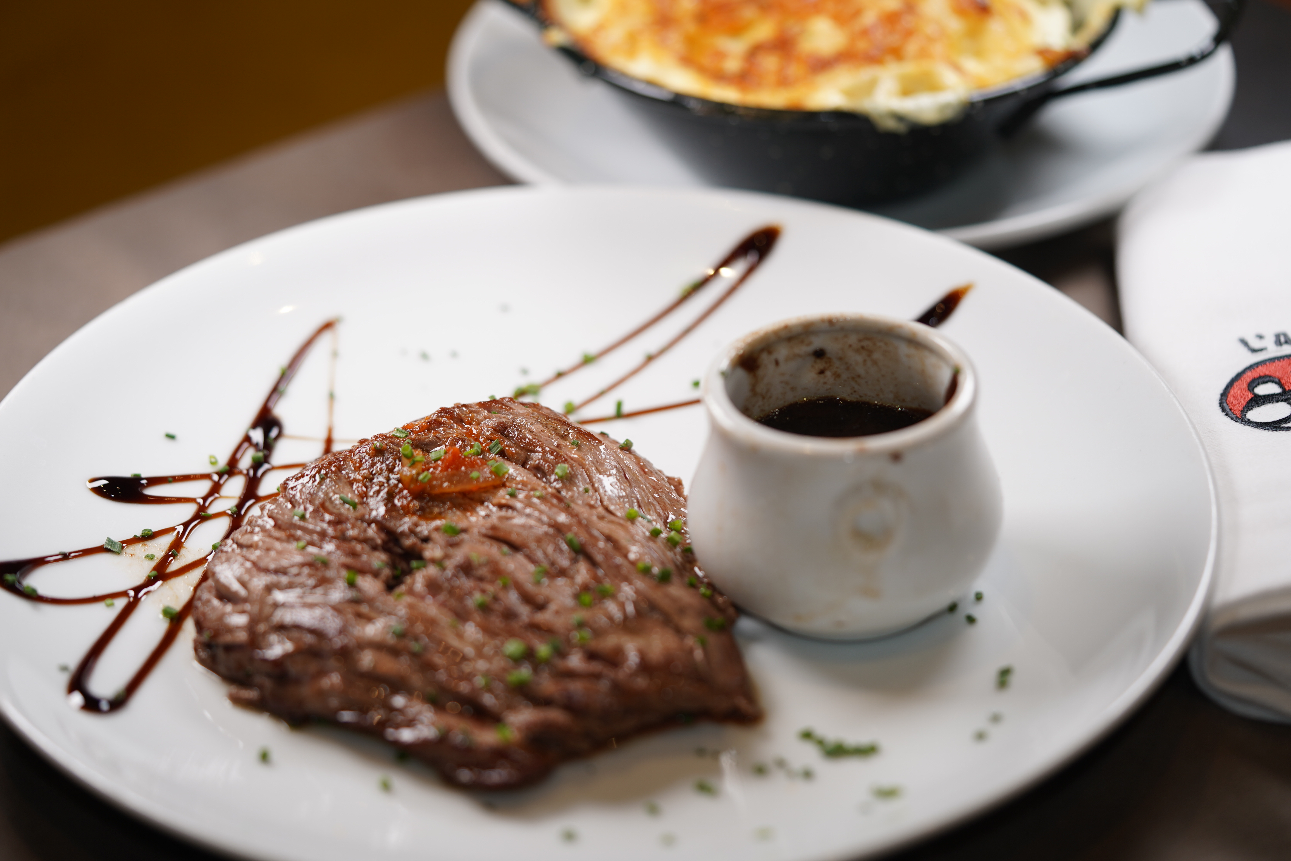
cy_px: 430
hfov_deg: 22.6
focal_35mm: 90
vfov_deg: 15.2
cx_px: 646
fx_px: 3227
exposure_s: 1/100
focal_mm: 90
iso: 125
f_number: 2.8
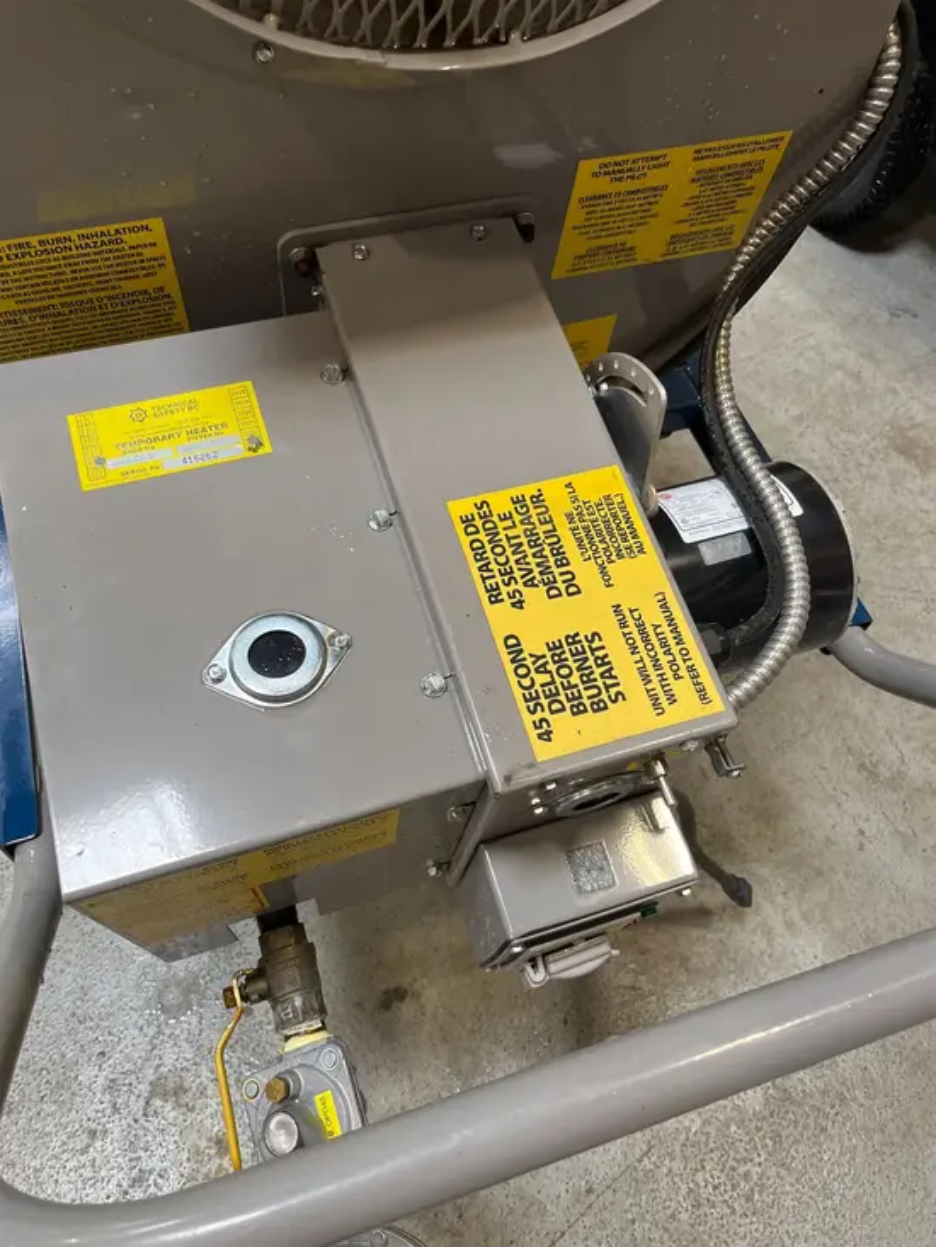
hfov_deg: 53.1
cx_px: 468
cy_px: 624
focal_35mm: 26
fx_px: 937
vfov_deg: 67.3
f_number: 1.6
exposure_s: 1/93
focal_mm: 5.1
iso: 125
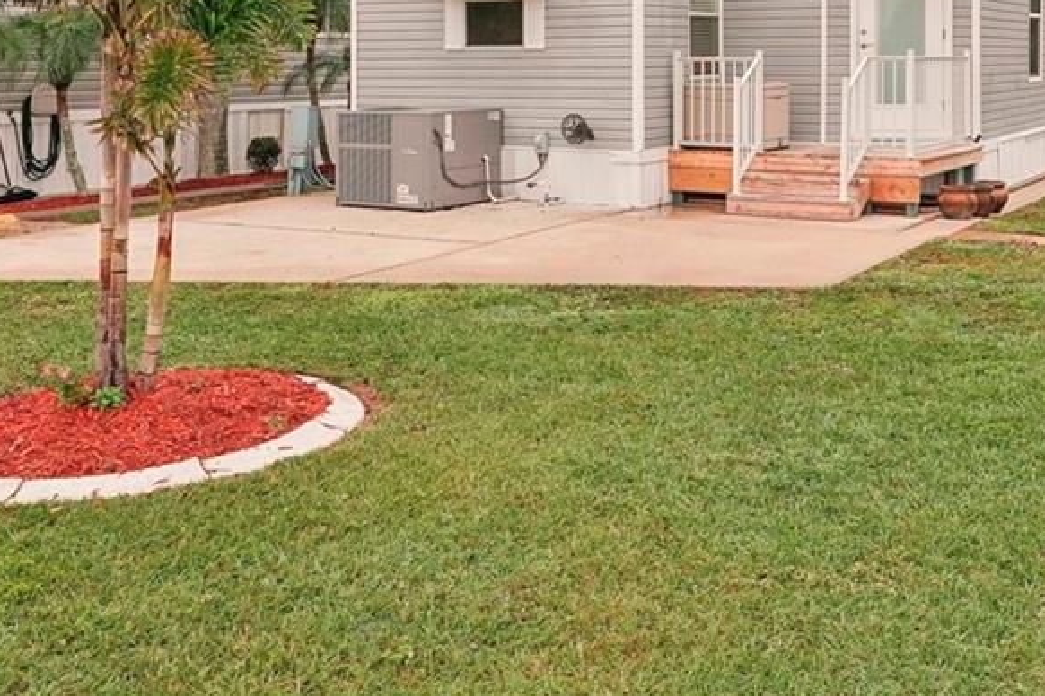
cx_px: 681
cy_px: 106
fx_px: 1277
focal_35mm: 44
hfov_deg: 44.0
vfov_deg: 29.6
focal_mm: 16
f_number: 7.1
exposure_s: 1/100
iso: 400
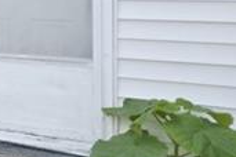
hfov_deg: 13.2
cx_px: -396
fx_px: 531
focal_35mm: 81
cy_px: 3
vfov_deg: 16.5
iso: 250
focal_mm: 9
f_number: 9
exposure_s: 1/10
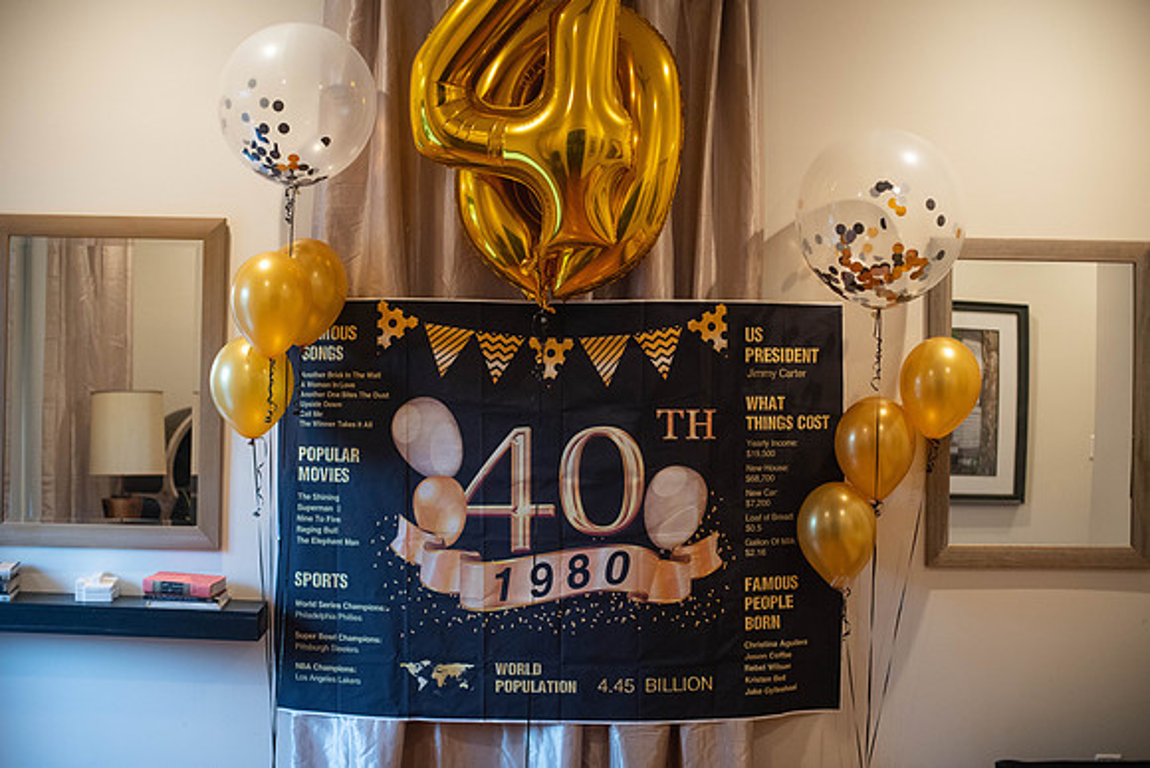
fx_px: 1615
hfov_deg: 39.2
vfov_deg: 26.7
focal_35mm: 51
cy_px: 384
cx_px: 575
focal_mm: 50
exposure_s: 1/160
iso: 1250
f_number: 2.8
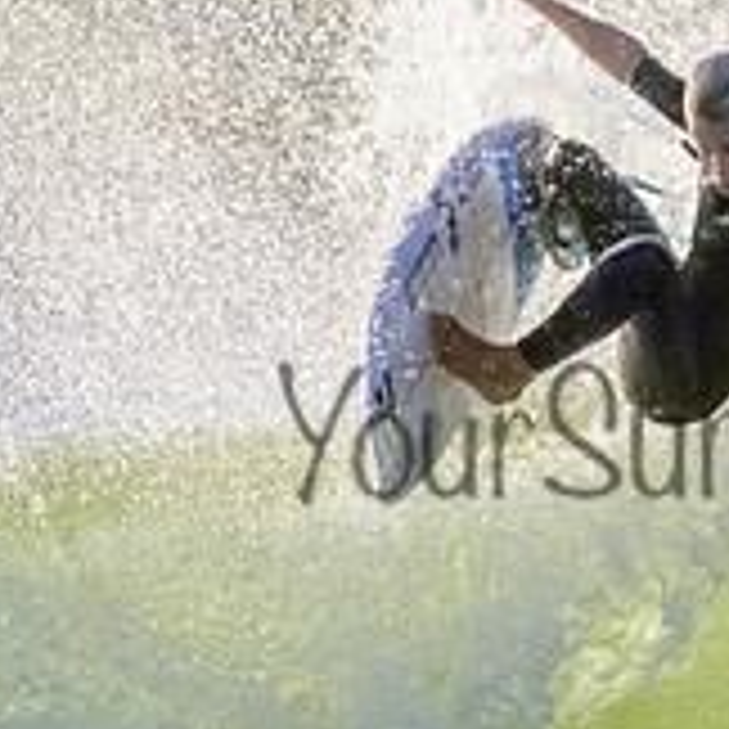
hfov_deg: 0.7
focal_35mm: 2678
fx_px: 63807
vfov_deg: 0.7
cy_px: 307
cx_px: 672
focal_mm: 800
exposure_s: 1/2000
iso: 1100
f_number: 11
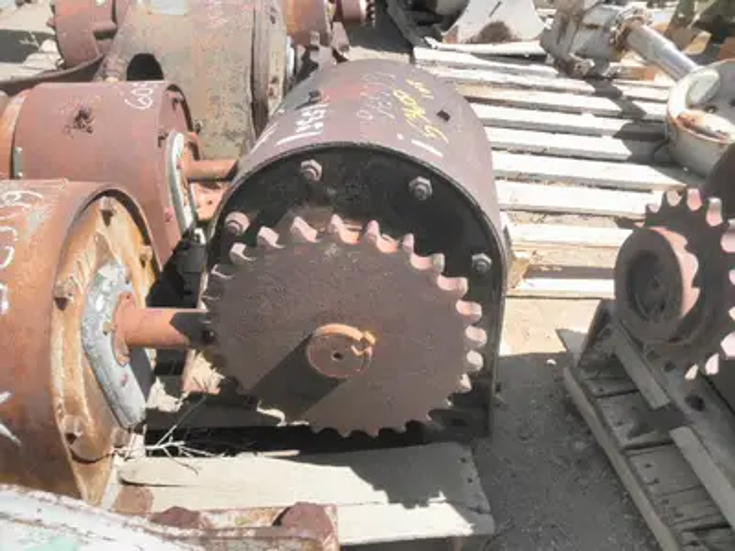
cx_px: 368
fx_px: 595
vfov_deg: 49.7
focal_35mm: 28
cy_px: 276
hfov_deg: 63.4
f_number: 8.5
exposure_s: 1/80
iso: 64
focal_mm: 5
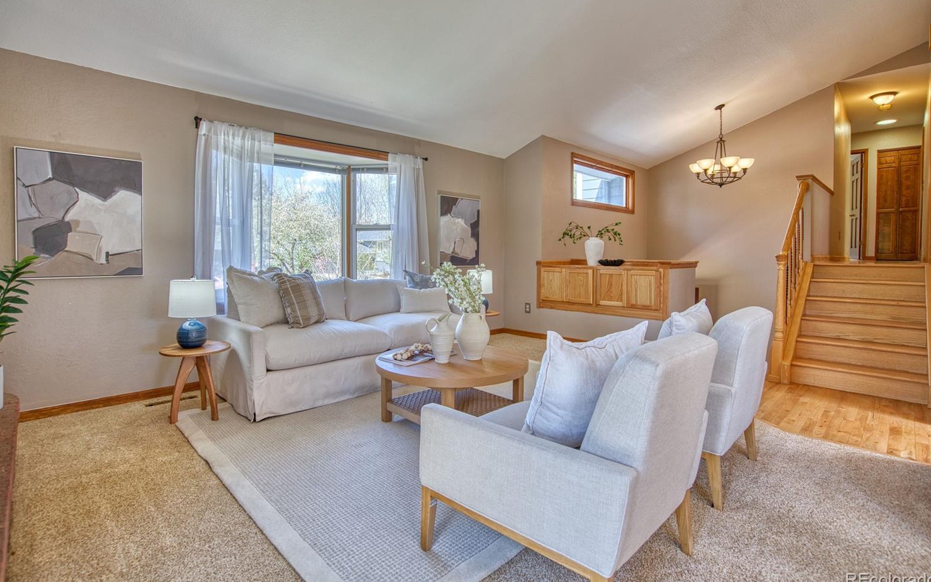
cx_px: 458
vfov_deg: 67.9
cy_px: 269
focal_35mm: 17
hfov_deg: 94.4
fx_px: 431
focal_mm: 16
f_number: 4
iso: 500
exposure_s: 1/80
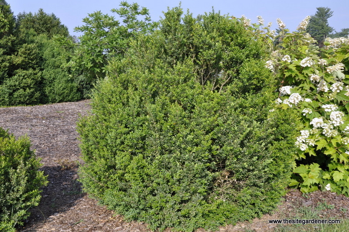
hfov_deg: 51.3
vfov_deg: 35.4
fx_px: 363
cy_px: 116
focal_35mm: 38
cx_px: 174
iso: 200
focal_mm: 25
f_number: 11
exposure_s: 1/125
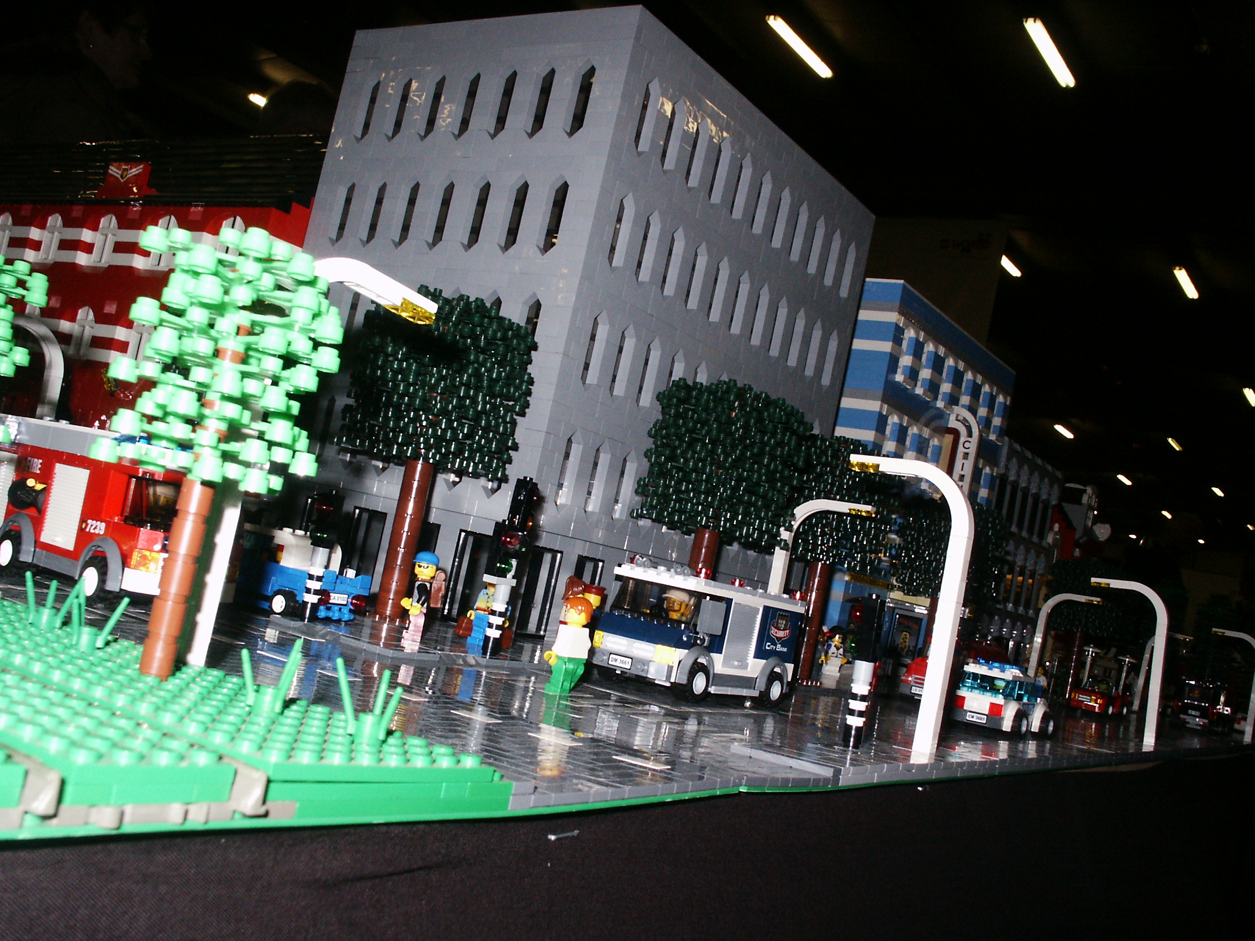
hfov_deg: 52.6
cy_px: 470
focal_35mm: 35
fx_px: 1269
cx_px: 628
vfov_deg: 40.7
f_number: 6.7
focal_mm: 7.18
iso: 200
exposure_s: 1/45
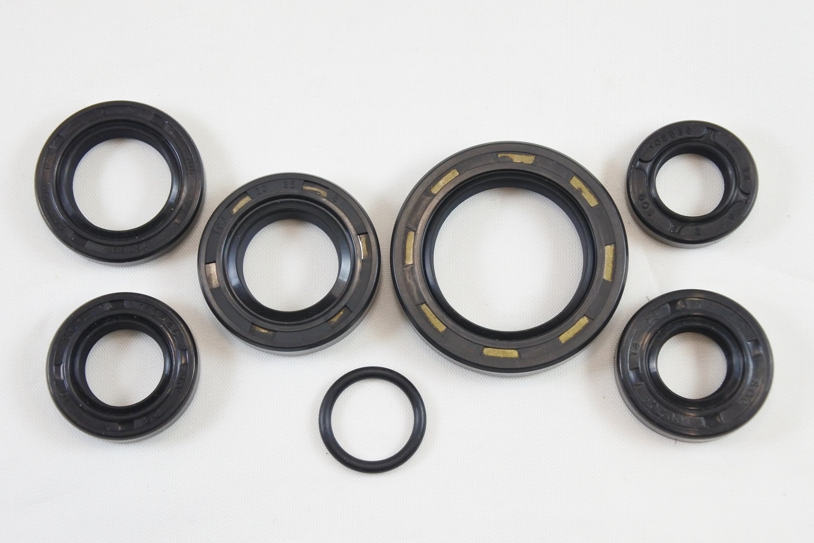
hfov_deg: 29.7
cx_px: 407
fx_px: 1537
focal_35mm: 68
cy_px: 272
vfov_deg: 20.0
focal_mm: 25.2
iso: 800
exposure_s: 1/125
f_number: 5.3
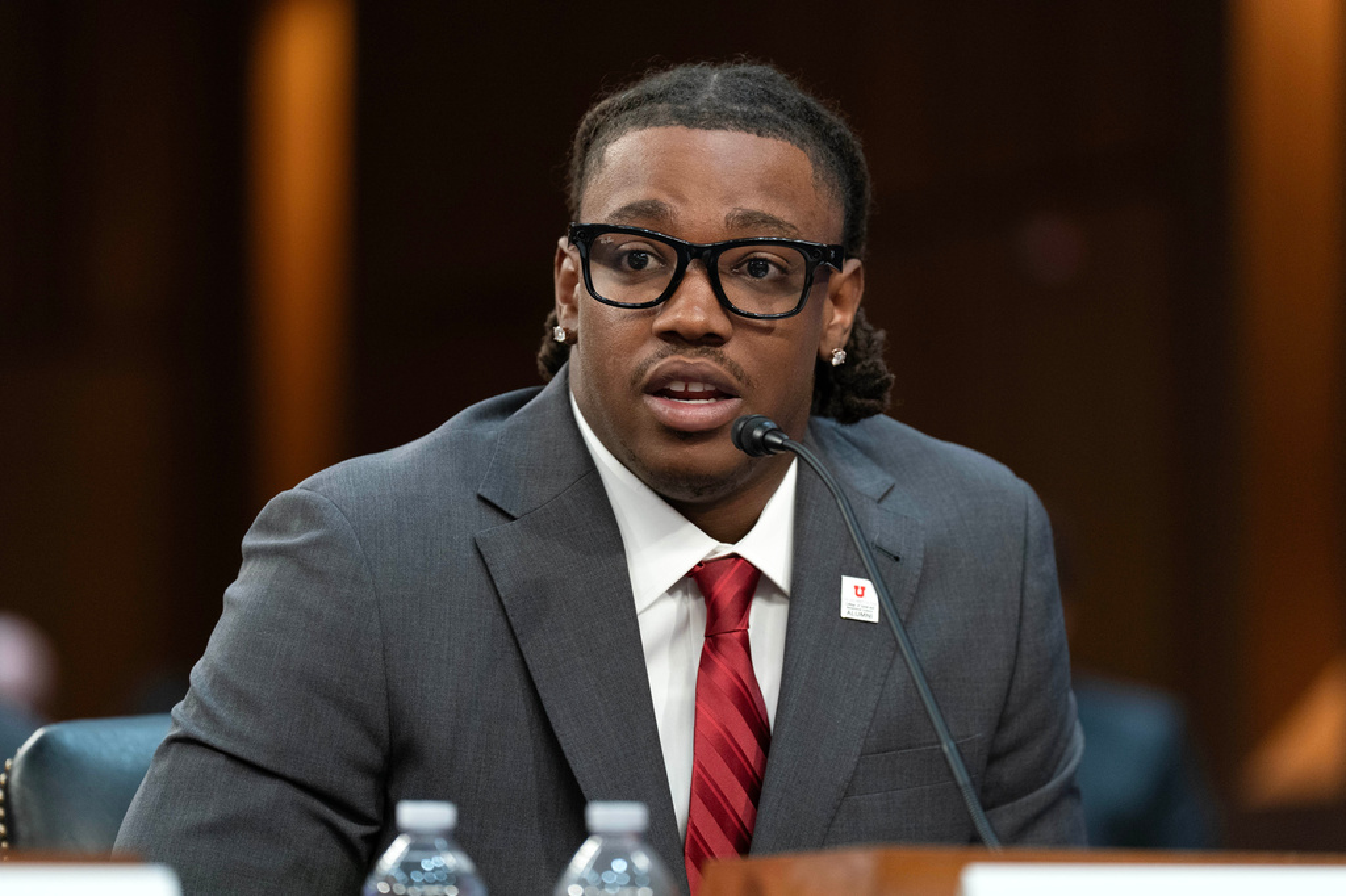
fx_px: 7475
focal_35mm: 200
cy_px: 448
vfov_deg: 6.9
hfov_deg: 10.3
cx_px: 673
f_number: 3.2
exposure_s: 1/320
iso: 2500
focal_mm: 200
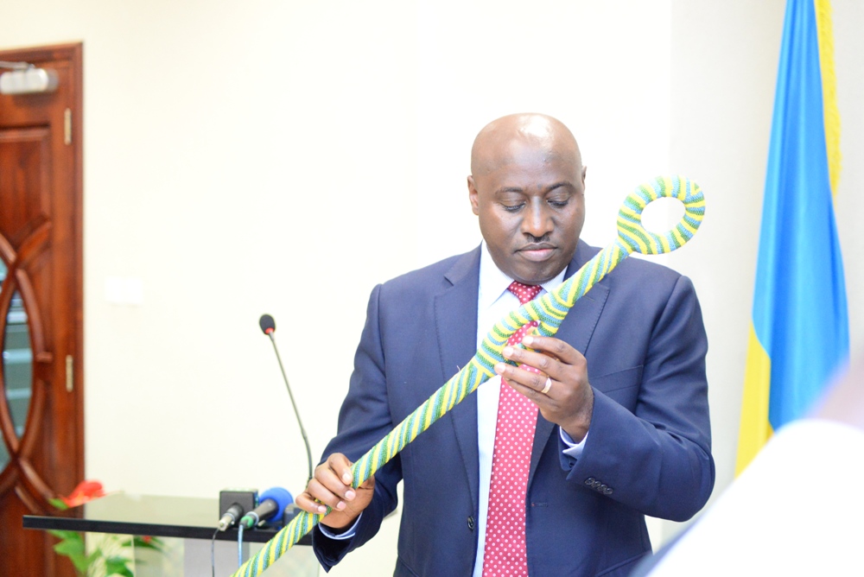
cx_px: 432
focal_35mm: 70
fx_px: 1681
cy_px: 288
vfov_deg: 19.5
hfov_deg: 28.8
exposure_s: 1/200
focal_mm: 70
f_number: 4
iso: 6400
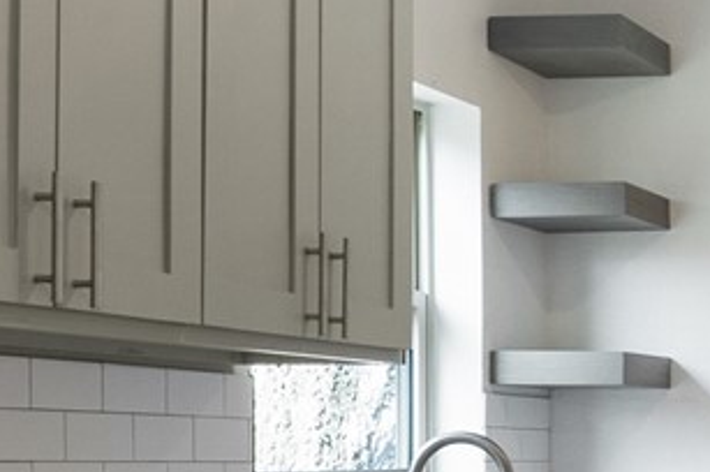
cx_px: 1290
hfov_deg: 18.5
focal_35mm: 85
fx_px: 1675
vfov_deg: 15.7
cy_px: 466
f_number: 9
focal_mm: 12
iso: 500
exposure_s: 1/20
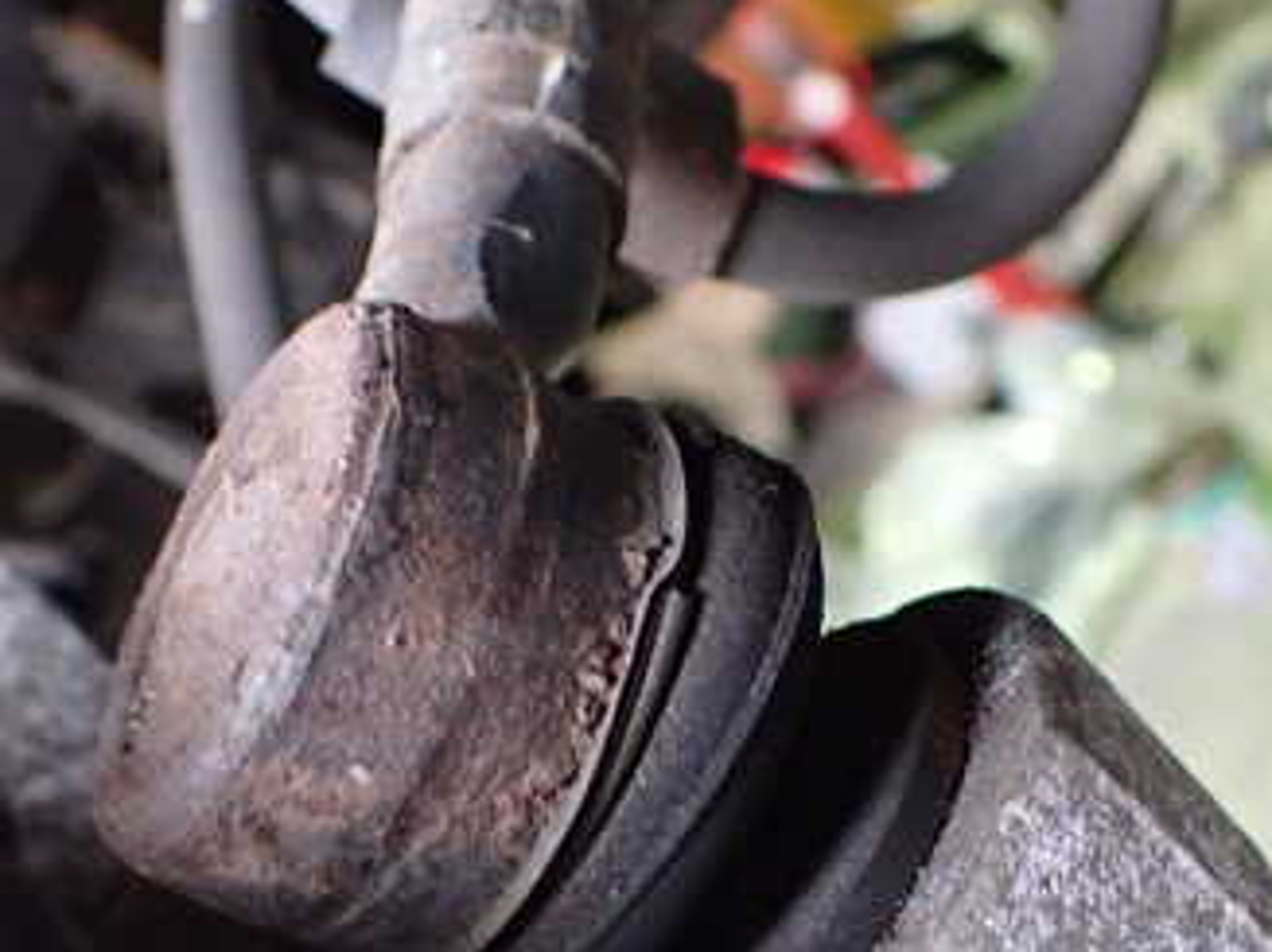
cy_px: 742
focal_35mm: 55
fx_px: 2020
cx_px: 731
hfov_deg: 34.9
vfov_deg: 26.1
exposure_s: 1/30
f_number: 2.3
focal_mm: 5.4
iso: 800
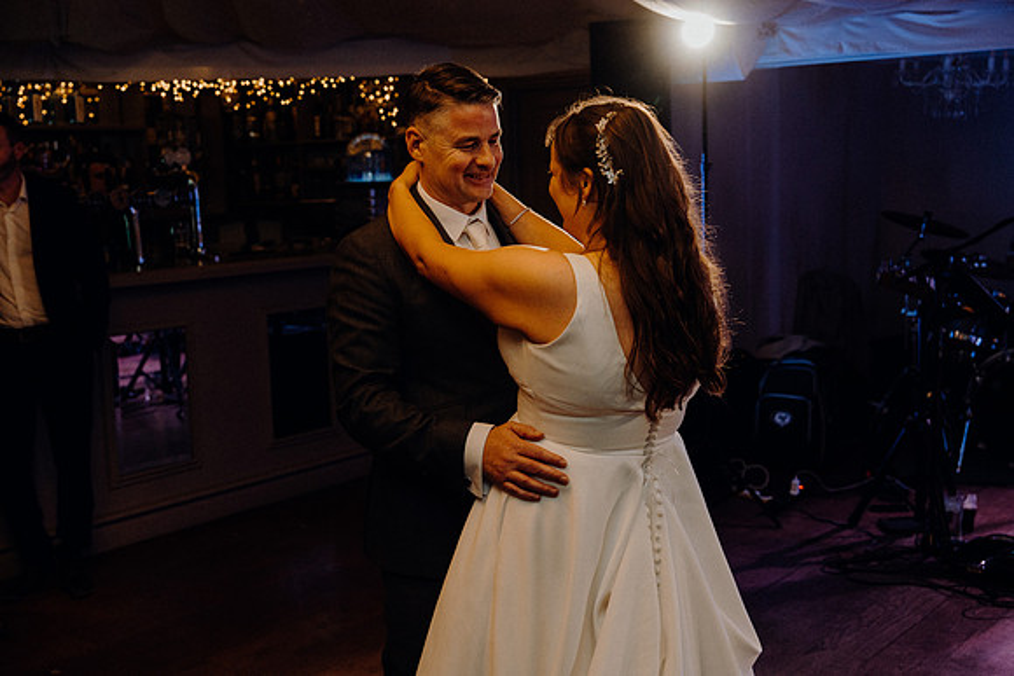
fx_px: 1183
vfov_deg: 31.9
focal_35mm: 42
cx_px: 507
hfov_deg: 46.4
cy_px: 338
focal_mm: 42
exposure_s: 1/160
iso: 2500
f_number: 3.5
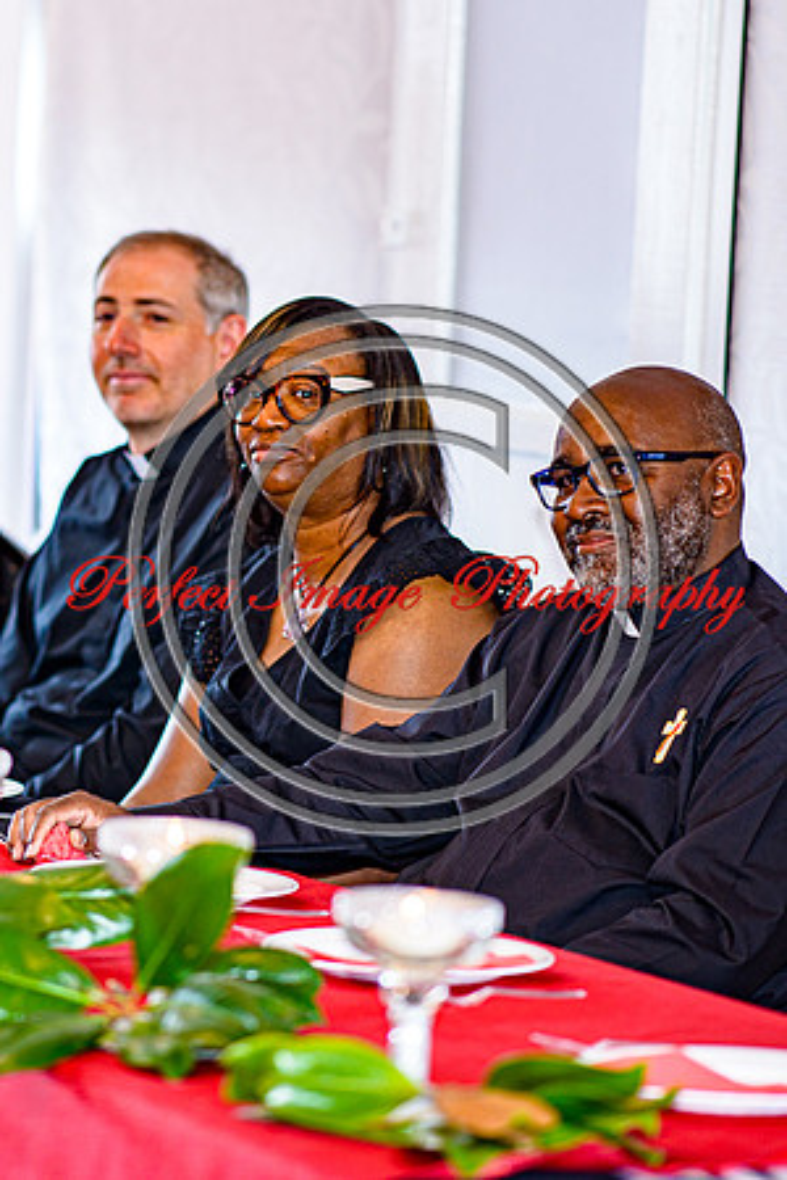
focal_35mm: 187
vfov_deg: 11.0
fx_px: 6141
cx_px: 116
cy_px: 478
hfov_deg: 7.3
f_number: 1.8
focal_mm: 105
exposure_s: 1/125
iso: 160
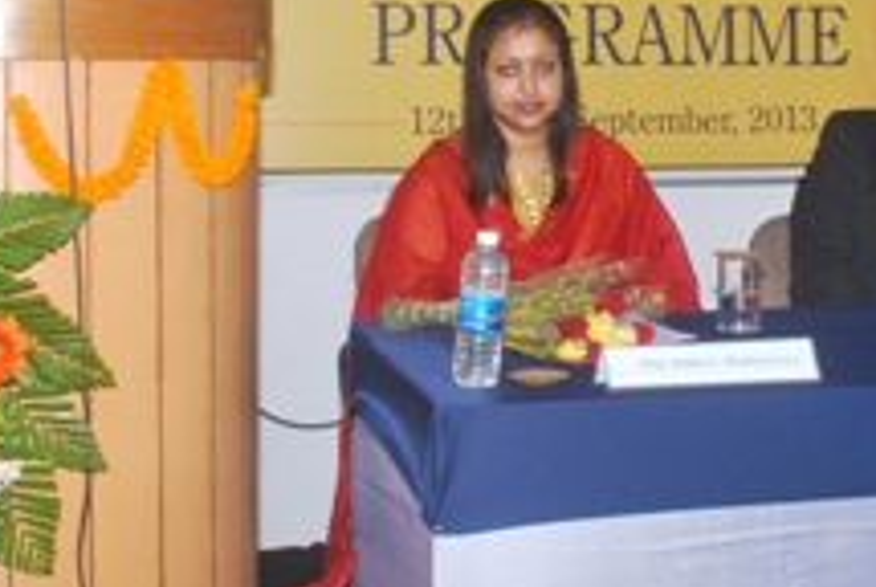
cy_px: 59
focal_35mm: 87
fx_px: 2124
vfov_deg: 15.5
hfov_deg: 23.2
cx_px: 566
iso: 400
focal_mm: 25
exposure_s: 1/80
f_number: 9
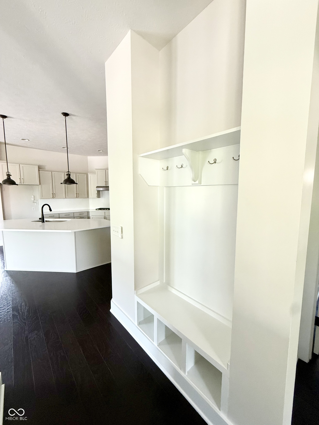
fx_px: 172
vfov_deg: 102.1
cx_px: 160
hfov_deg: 85.7
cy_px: 212
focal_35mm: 14
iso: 320
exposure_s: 1/77
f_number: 2.2
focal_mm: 2.22
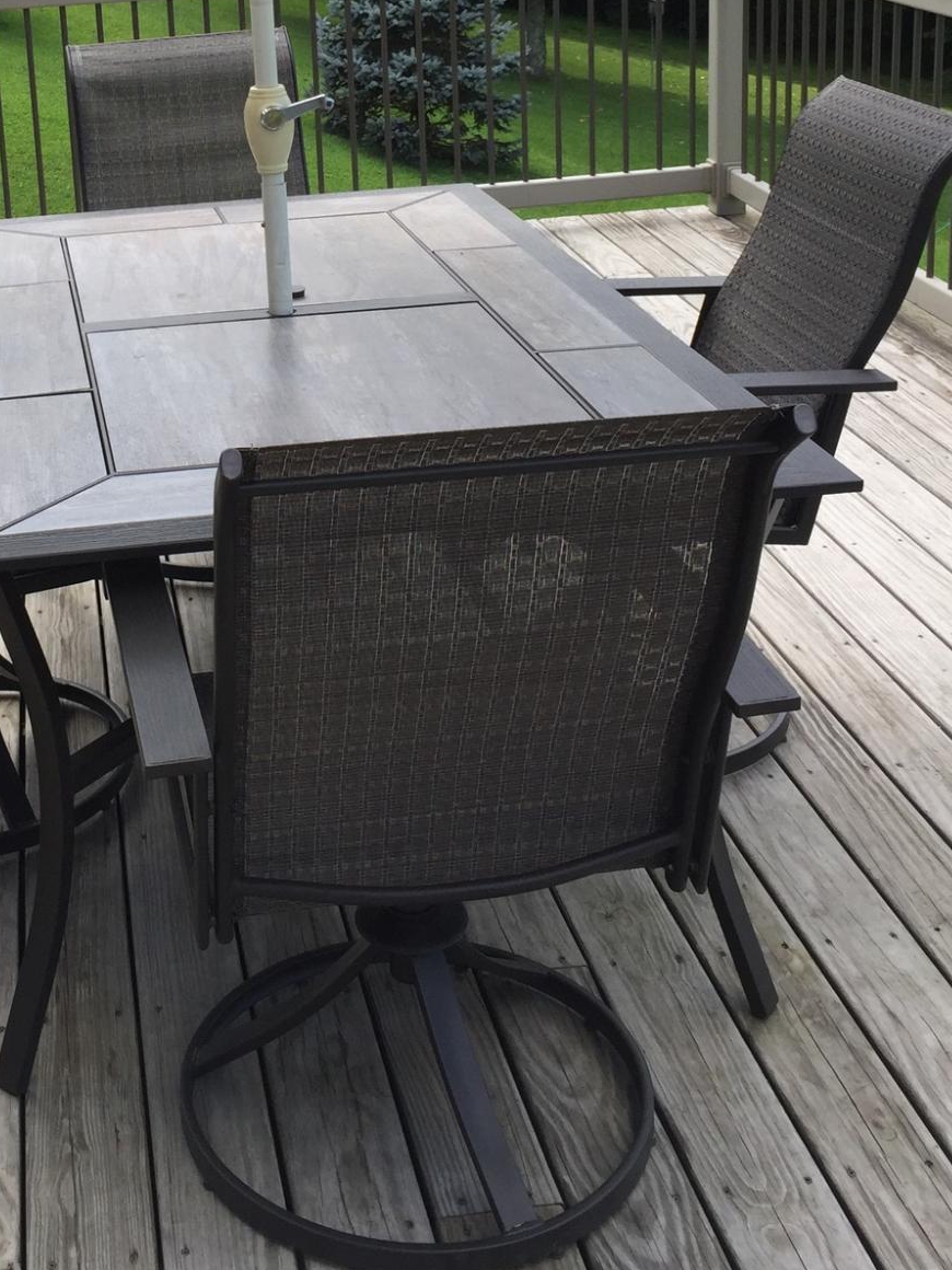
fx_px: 1833
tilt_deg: -14.1
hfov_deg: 28.5
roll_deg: +1.5
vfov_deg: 36.9
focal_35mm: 50
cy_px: 266
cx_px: 197
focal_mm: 4.15
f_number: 2.2
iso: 32
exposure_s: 1/775
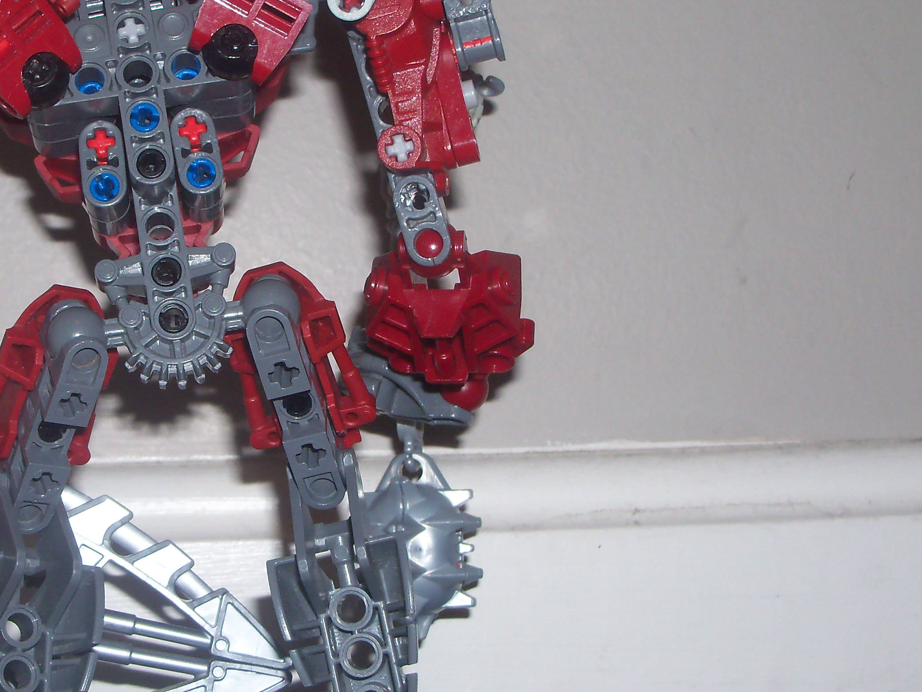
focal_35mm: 67
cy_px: 359
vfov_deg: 21.9
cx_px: 220
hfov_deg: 28.5
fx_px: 1785
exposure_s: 1/30
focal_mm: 6.3
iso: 64
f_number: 3
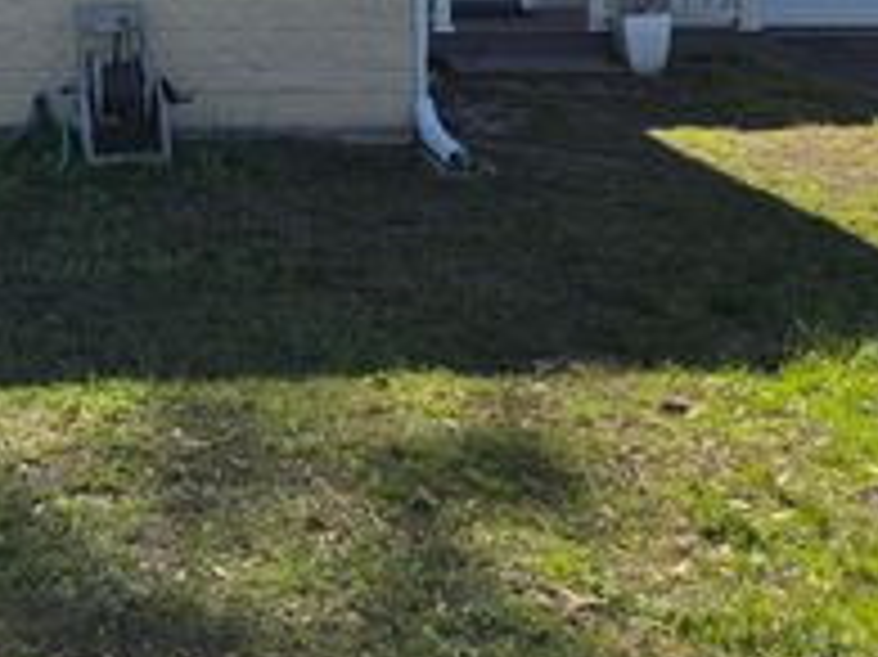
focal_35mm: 59
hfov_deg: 30.1
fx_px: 1496
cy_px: -97
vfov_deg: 23.1
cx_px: -36
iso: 80
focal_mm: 6.3
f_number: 1.7
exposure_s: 1/3512
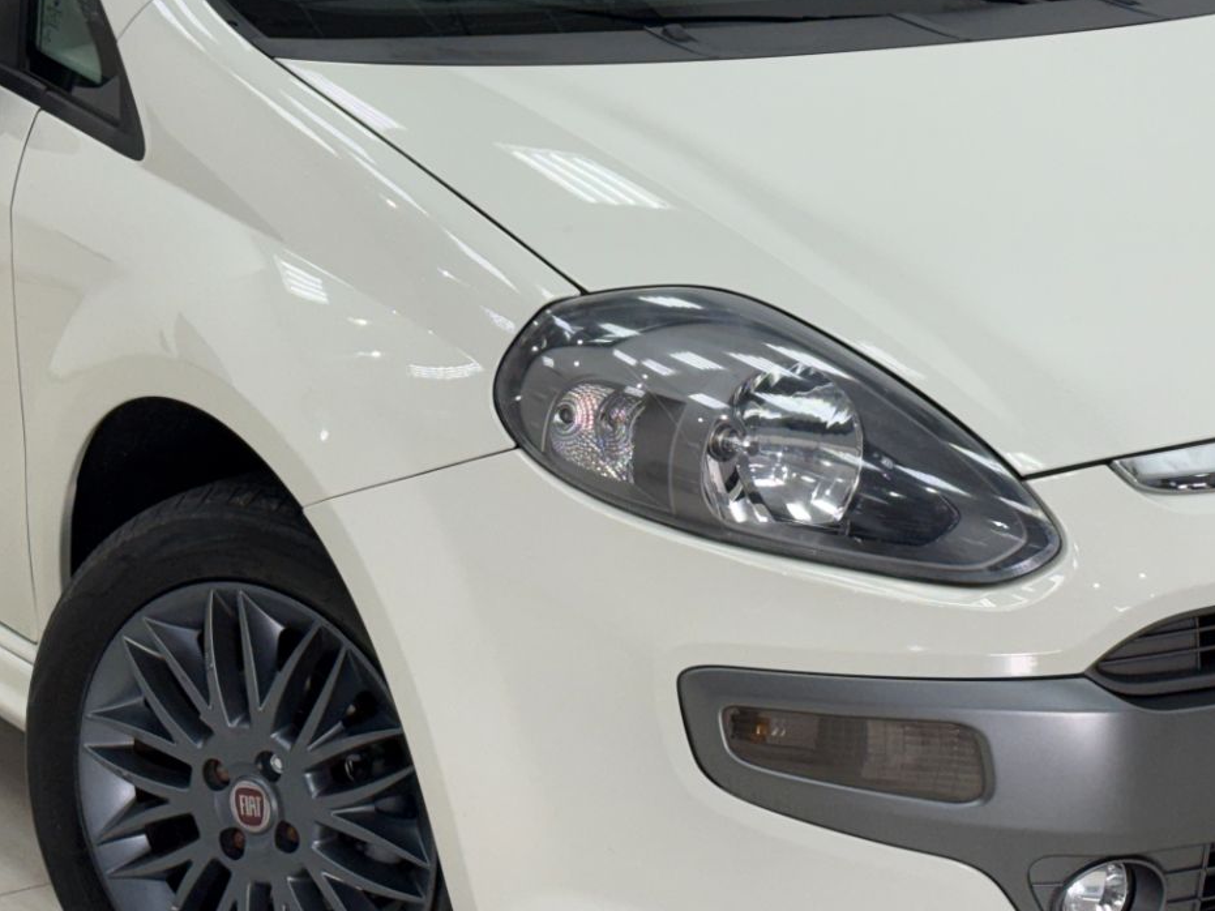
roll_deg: -0.3
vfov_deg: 14.9
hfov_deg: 19.8
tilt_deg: -12.6
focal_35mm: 99
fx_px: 3474
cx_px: 604
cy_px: 368
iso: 64
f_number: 1.78
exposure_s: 1/120
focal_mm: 6.76
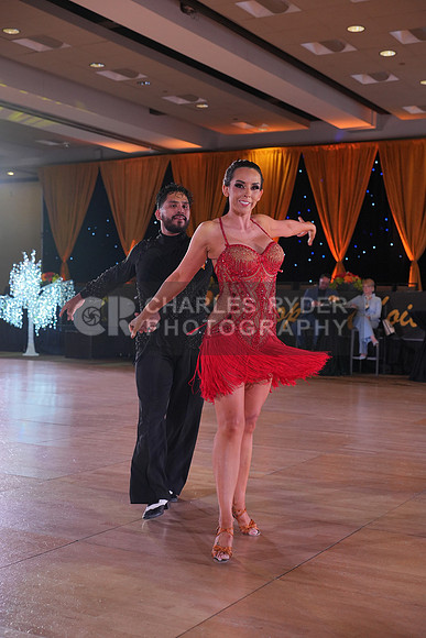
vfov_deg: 39.6
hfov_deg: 27.0
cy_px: 319
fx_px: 887
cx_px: 213
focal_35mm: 50
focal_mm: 50
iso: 1250
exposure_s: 1/400
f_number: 4
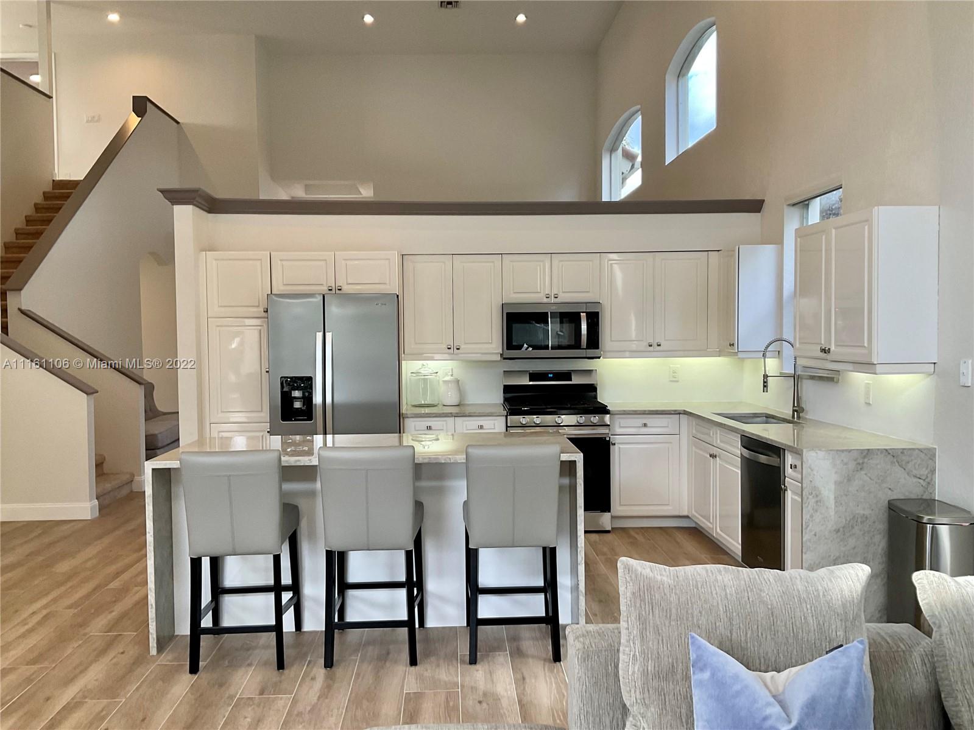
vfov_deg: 48.2
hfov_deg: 61.7
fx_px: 816
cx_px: 487
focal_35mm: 29
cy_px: 365
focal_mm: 3
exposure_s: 1/120
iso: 64
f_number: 1.8
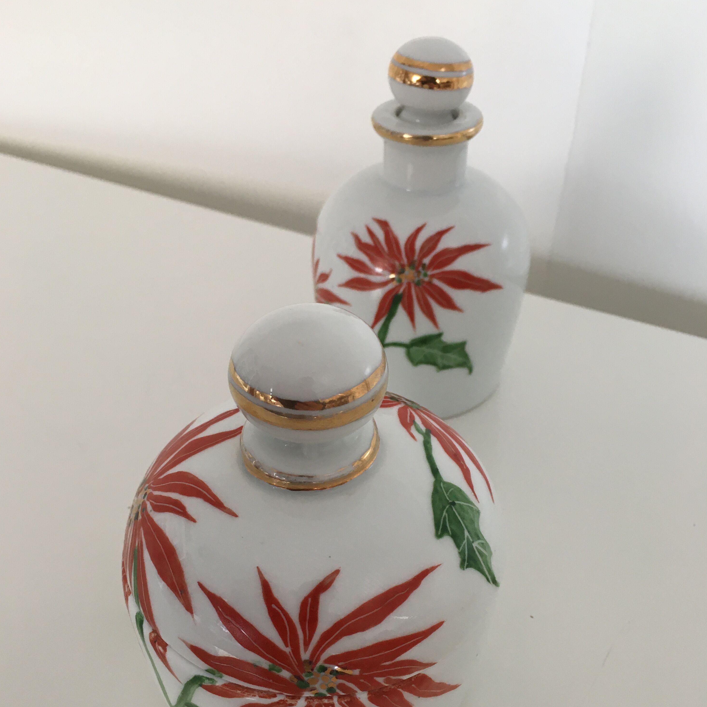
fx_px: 809
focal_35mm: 35
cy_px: 435
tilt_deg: -40.7
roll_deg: +0.2
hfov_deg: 47.2
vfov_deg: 46.9
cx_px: 348
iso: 50
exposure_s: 1/30
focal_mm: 4.15
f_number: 2.2
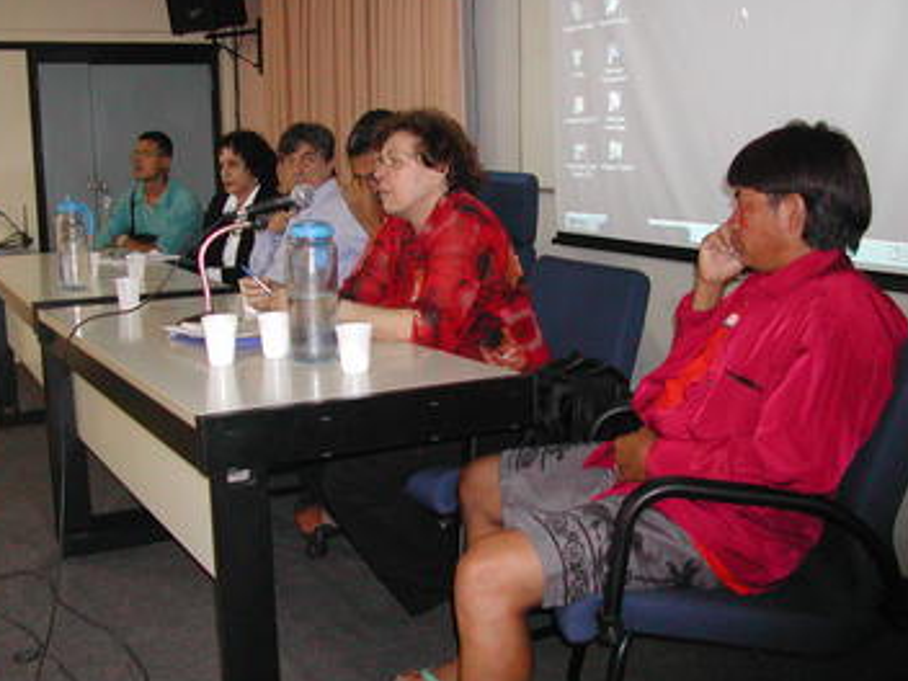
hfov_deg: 45.8
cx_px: 454
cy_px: 334
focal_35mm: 41
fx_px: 1075
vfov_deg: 35.1
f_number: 2.8
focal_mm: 8
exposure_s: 1/30
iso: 400
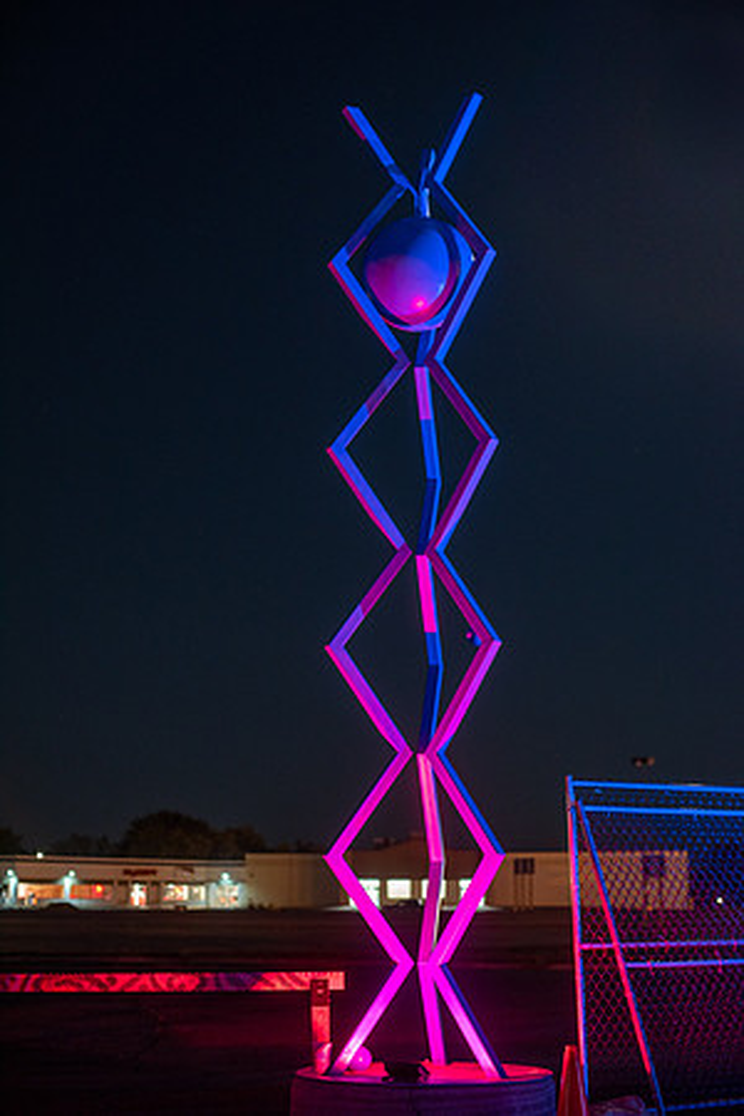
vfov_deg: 39.6
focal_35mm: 50
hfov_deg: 27.0
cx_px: 372
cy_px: 558
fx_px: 1550
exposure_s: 1/8
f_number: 3.2
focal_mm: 50
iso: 1000
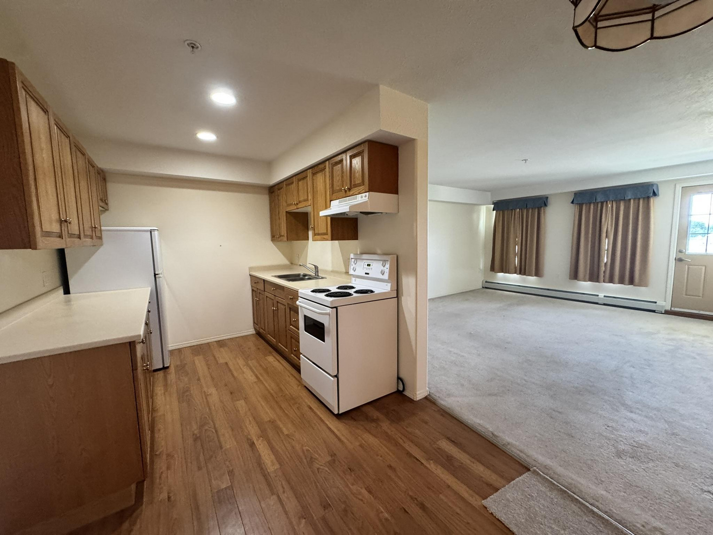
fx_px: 288
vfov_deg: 85.7
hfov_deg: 102.1
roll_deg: +0.9
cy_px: 268
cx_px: 356
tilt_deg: -3.6
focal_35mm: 14
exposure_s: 1/60
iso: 400
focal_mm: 2.22
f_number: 2.2
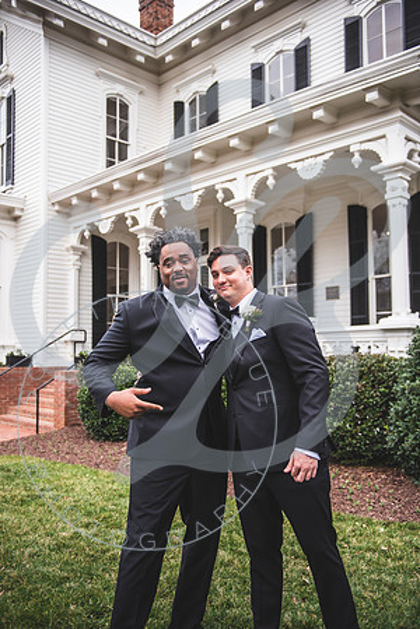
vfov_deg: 58.7
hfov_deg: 41.1
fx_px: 560
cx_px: 210
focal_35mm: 32
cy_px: 314
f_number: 2.8
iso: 100
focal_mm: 32
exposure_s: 1/400
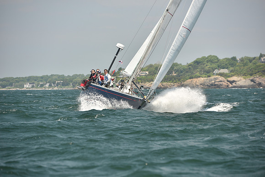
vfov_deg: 7.6
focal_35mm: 180
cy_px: 88
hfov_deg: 11.4
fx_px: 1325
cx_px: 132
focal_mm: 180
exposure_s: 1/640
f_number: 5
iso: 250
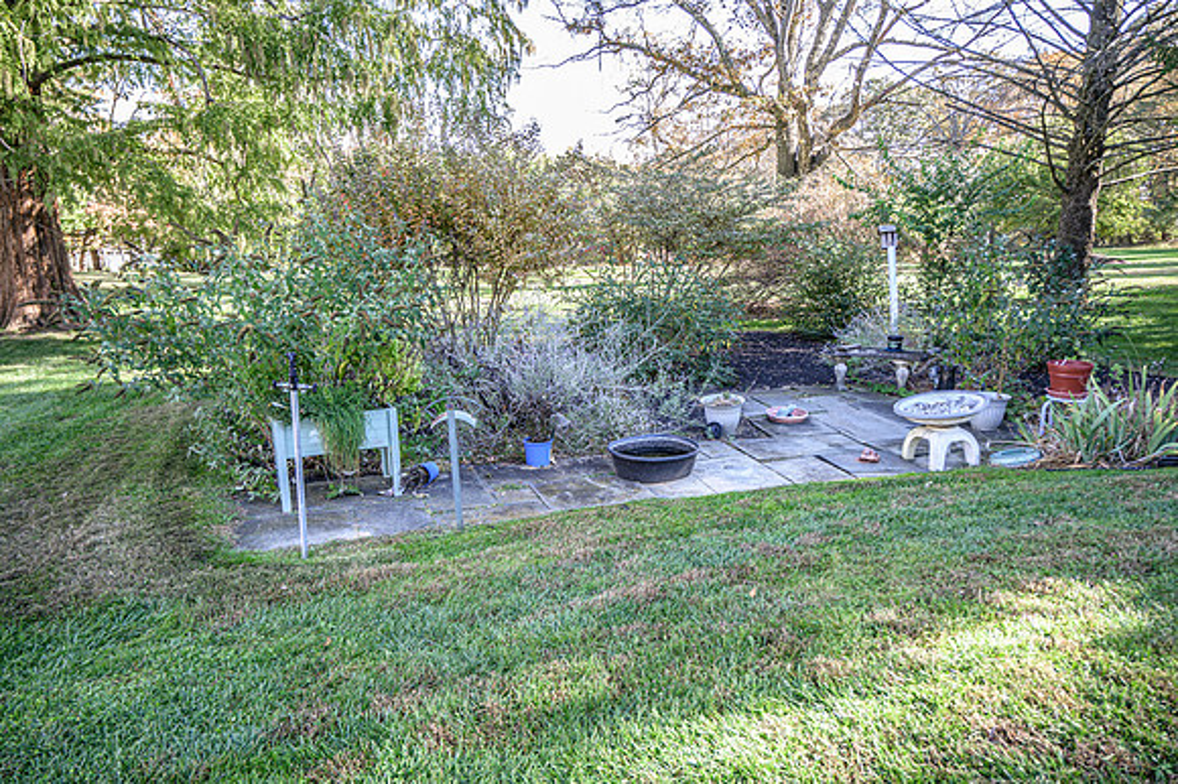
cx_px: 589
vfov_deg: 49.5
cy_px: 392
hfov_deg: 69.4
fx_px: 850
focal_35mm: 26
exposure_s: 1/160
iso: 400
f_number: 4
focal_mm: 26
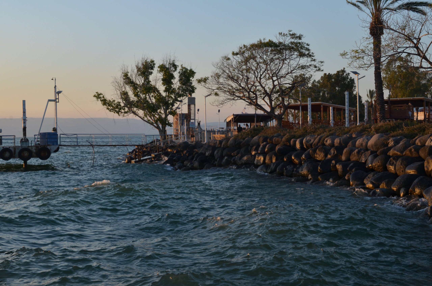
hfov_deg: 36.9
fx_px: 647
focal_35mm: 54
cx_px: 216
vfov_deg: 25.0
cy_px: 143
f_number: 11
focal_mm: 36
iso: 400
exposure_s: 1/125
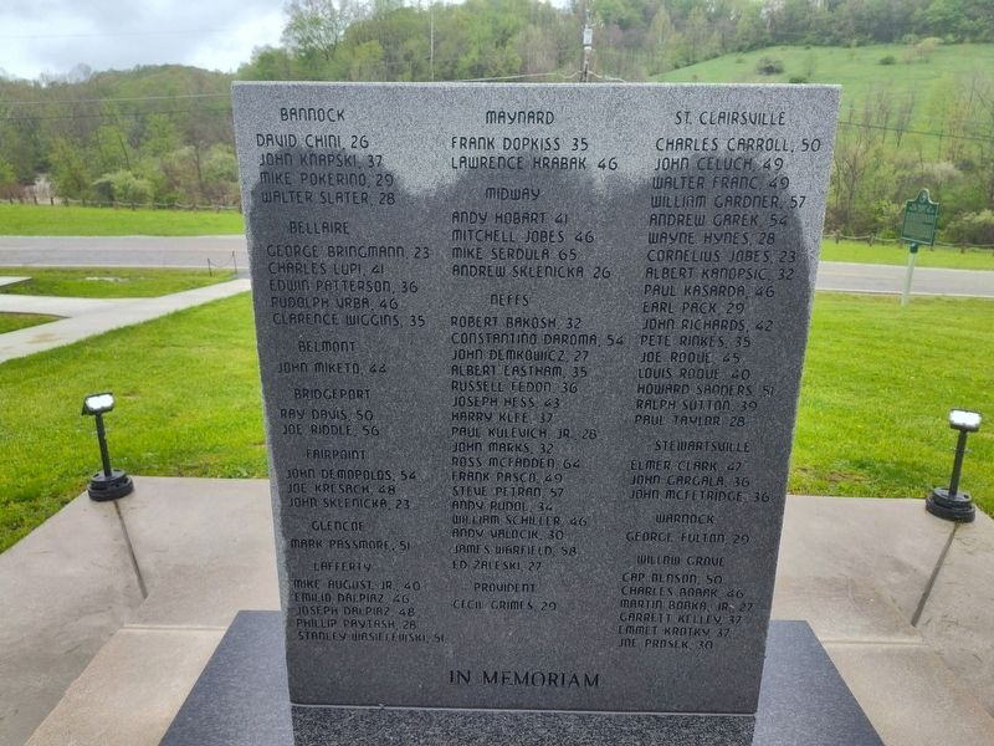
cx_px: 497
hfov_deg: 73.9
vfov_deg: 58.9
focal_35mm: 23
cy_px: 373
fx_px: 660
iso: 100
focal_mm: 5.56
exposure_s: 1/297
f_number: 1.8
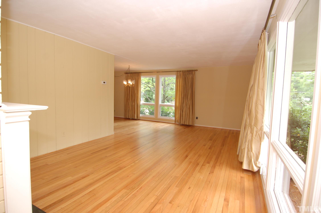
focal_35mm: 18
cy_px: 106
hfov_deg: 90.1
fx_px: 160
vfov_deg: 67.2
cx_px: 160
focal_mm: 12
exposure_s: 1/80
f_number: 4
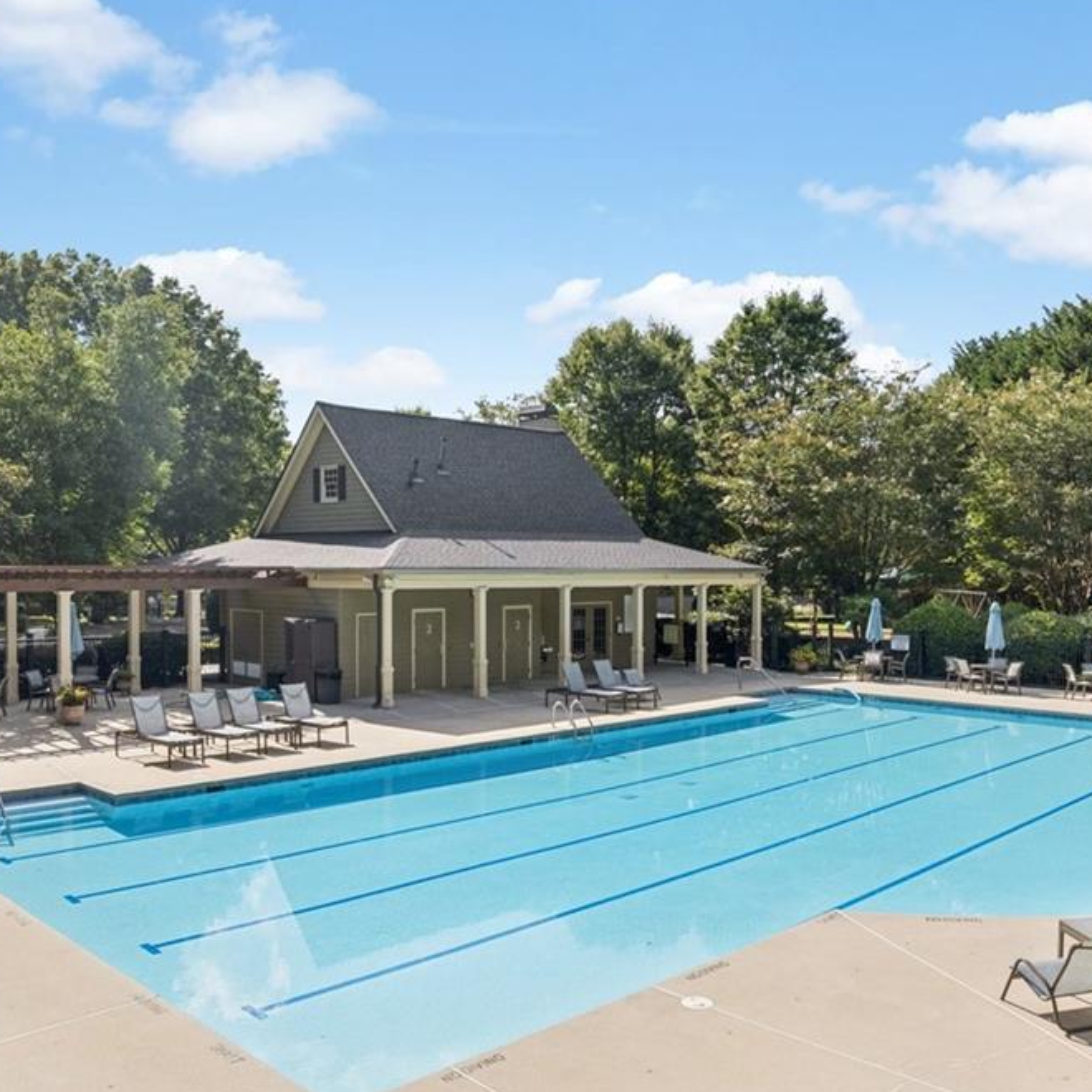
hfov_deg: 55.6
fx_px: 1035
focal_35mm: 29
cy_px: 550
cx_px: 559
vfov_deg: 55.6
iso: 100
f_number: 2.8
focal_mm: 8.38
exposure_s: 1/3000
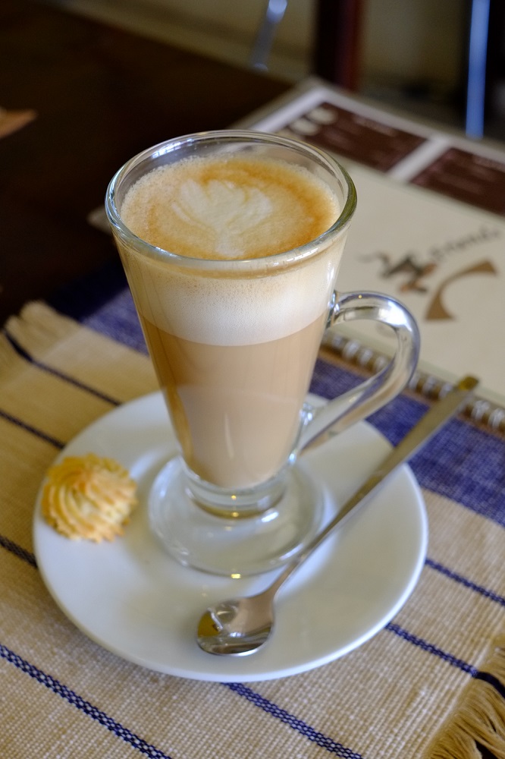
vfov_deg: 47.4
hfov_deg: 32.6
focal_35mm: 41
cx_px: 252
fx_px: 863
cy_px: 380
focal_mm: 27
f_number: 4.5
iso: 1600
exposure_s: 1/60
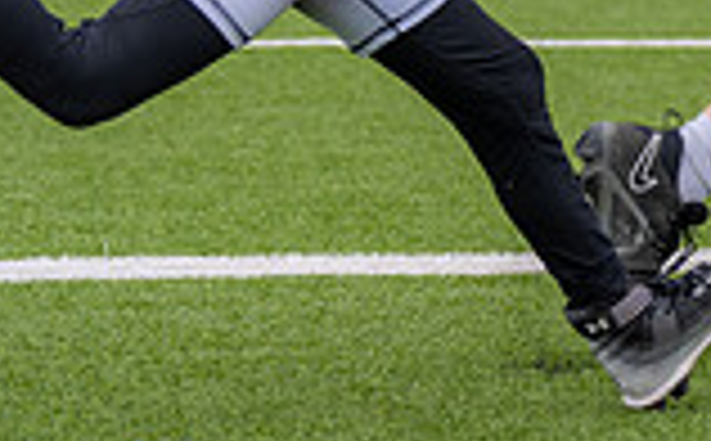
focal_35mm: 341
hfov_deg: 6.1
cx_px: 1185
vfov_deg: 3.8
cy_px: -382
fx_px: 6594
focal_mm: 70
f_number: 2.8
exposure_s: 1/2000
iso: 100
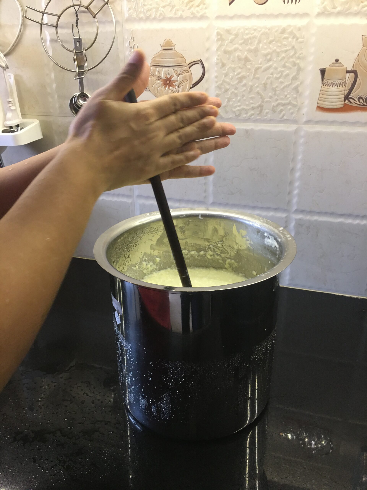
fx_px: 410
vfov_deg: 61.7
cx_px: 184
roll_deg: -0.1
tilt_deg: -24.3
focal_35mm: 29
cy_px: 245
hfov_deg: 48.2
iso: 80
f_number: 2.2
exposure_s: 1/17
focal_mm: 4.15
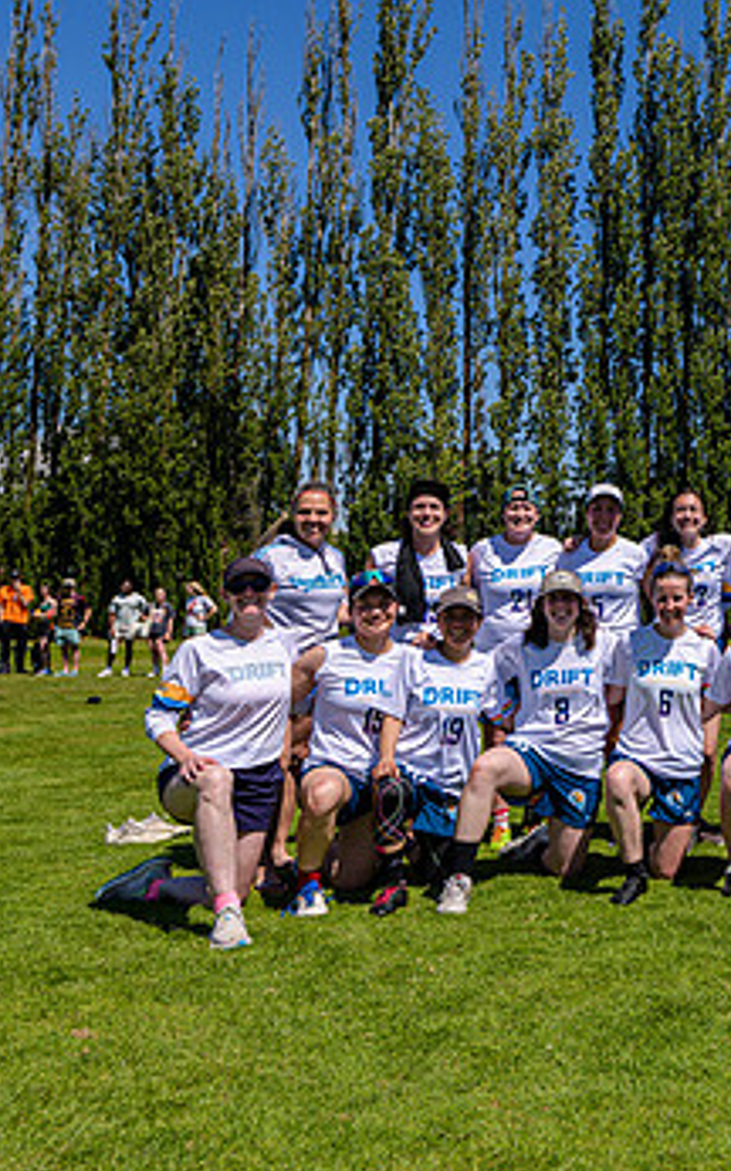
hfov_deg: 27.4
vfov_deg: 48.2
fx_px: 1308
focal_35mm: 41
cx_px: 880
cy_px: 543
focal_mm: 24
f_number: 5.6
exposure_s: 1/500
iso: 64
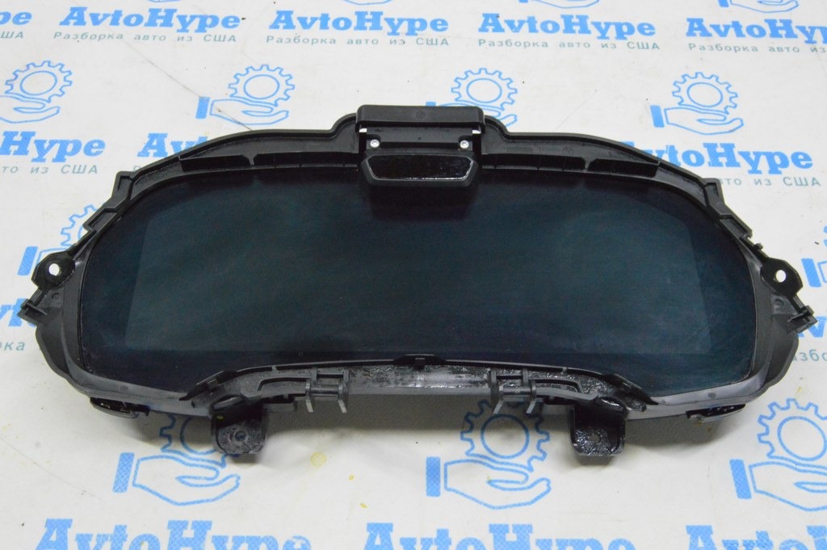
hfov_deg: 55.1
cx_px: 414
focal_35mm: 34
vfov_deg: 38.3
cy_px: 275
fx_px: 792
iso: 6400
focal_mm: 23
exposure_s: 1/20
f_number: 20
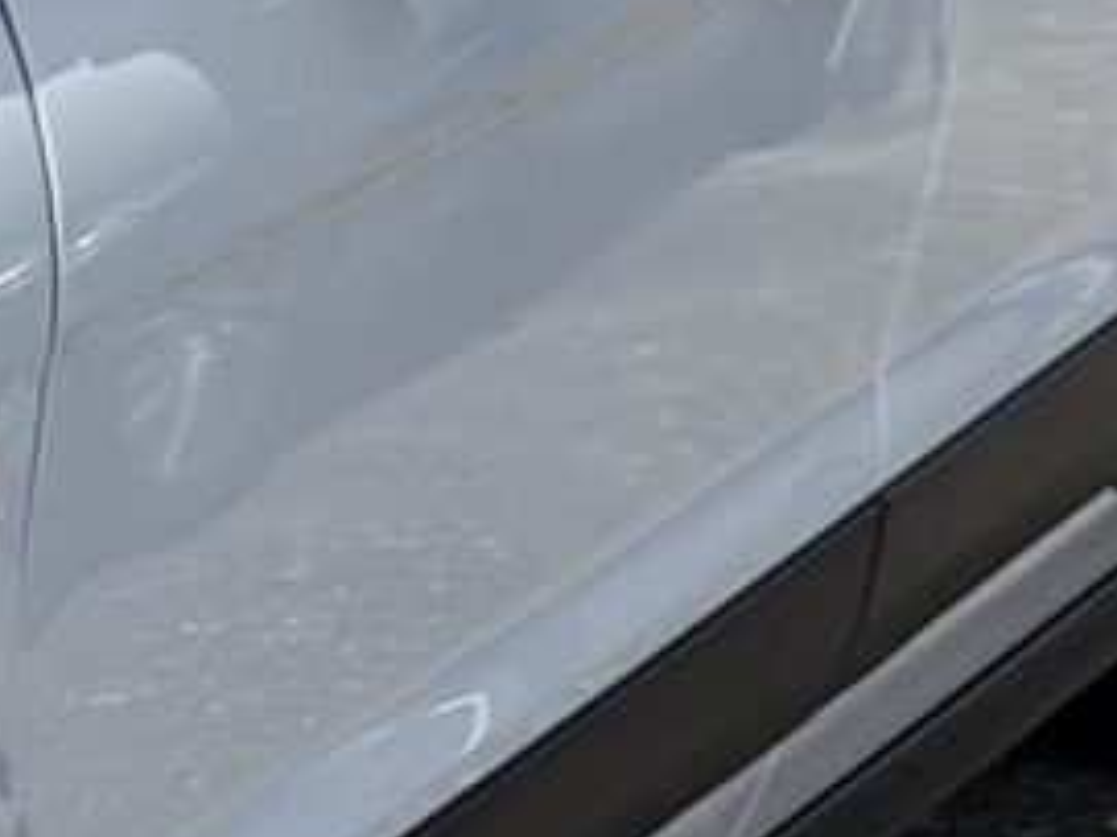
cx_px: -1484
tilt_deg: -16.1
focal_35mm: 170
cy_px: 618
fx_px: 5483
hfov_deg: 10.2
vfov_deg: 8.7
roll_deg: -1.7
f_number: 1.78
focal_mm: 6.76
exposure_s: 1/8130
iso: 80
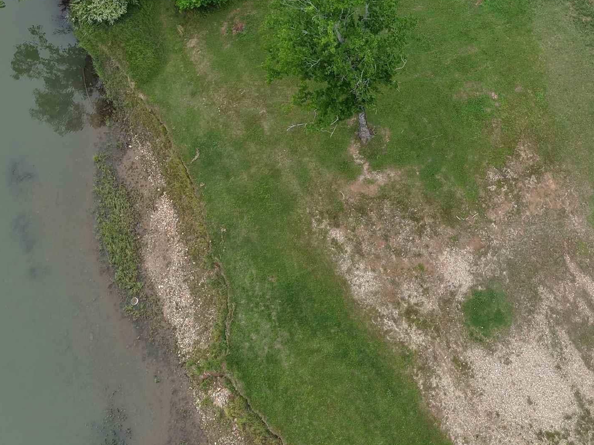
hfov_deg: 36.0
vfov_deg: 26.9
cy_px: 34
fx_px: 892
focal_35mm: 52
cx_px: 448
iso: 100
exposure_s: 1/1500
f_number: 1.8
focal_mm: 8.67
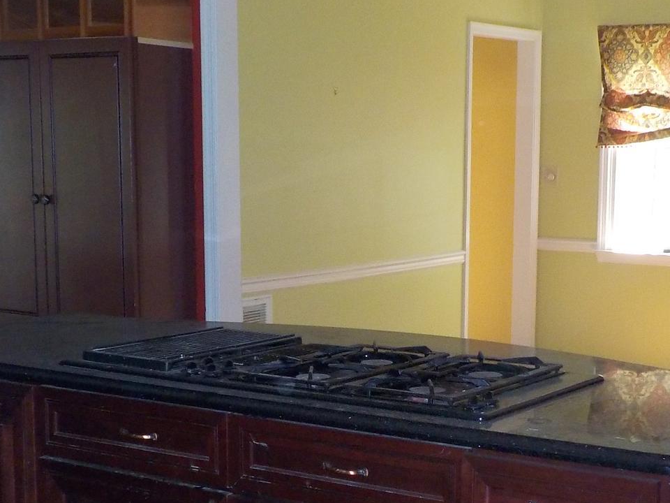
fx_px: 1239
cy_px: 377
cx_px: 413
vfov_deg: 22.7
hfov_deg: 30.2
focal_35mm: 64
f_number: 3.3
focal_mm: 4.1
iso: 280
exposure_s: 1/30
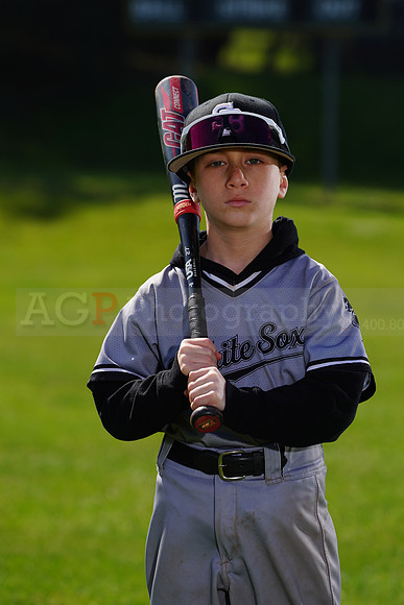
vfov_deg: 8.8
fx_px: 3953
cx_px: 202
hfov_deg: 5.9
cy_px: 302
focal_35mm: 235
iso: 100
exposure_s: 1/250
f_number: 8
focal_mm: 235
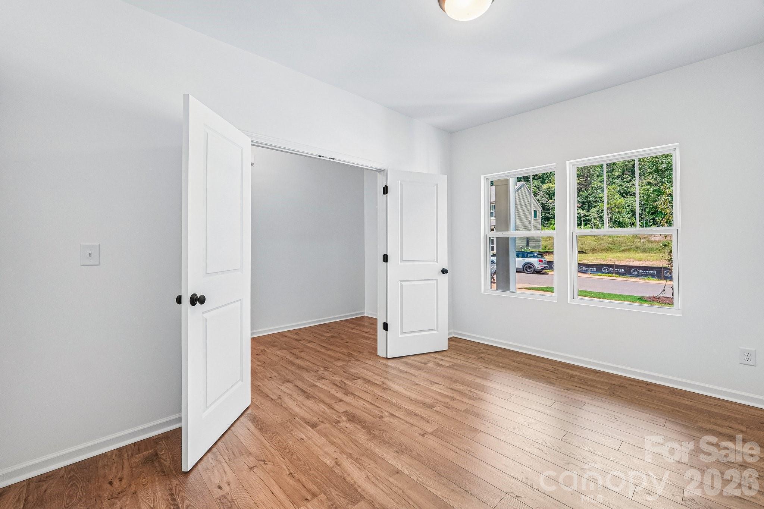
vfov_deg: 77.3
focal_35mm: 15
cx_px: 382
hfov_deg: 100.4
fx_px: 318
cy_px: 254
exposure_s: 1/20
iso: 400
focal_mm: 10
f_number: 8
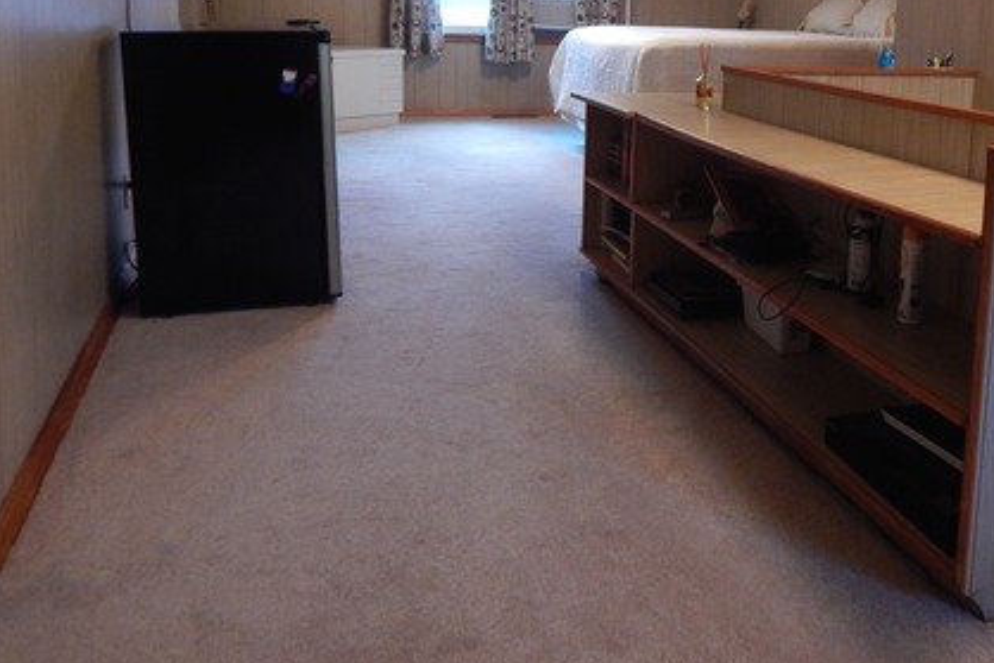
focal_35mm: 35
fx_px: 967
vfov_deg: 36.7
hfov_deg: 52.6
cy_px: 143
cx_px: 716
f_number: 3
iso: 400
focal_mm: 4
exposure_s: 1/30
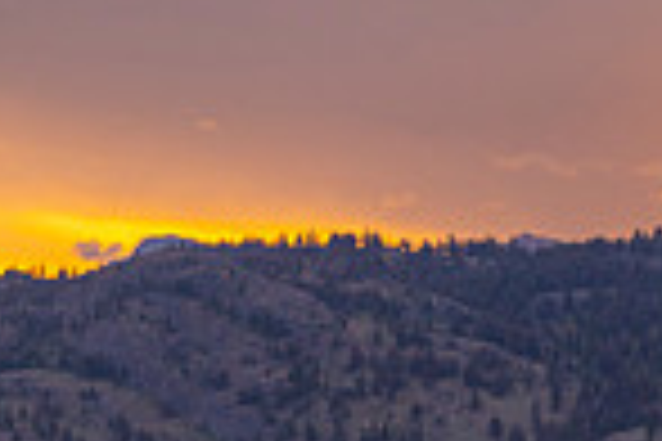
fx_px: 5682
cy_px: 574
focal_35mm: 309
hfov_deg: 6.7
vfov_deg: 4.4
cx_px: 477
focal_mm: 77
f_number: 4
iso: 500
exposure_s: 1/500
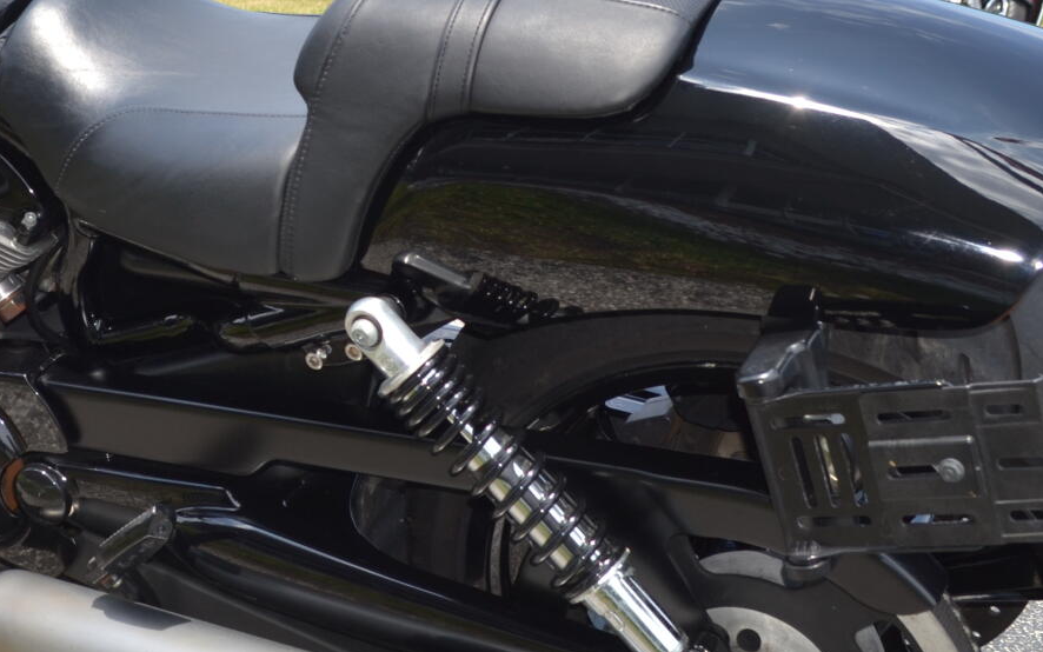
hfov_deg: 29.0
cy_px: 219
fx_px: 1962
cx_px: 172
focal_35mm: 69
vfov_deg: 18.8
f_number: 6.3
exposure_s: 1/200
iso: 100
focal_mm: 20
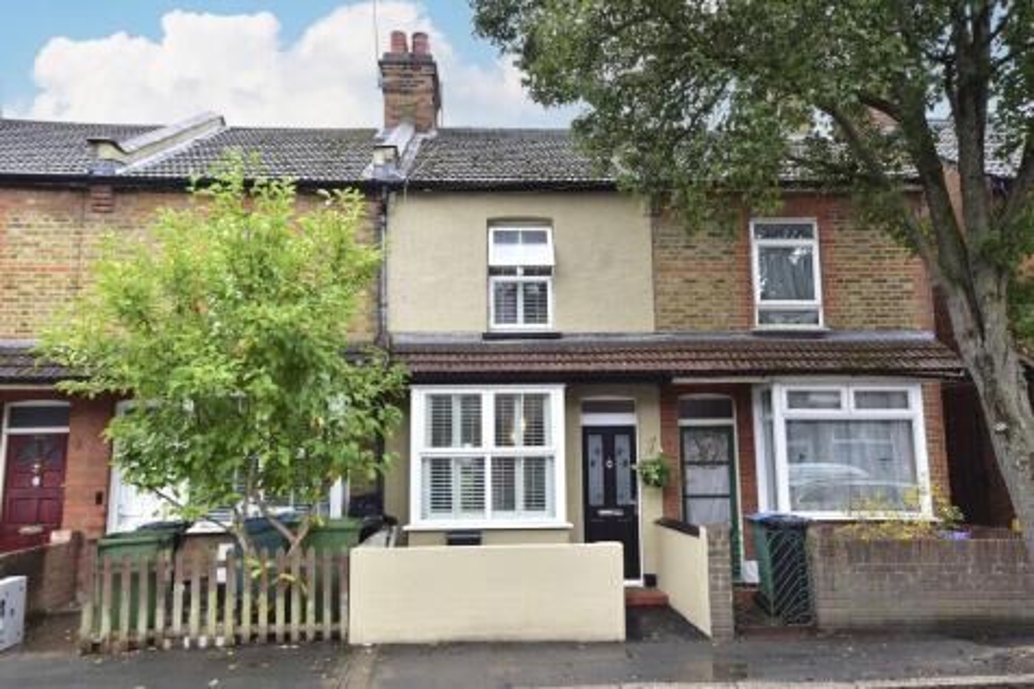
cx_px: 517
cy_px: 344
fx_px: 861
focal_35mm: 30
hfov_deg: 61.9
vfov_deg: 43.6
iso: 640
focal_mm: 20
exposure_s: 1/60
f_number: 8
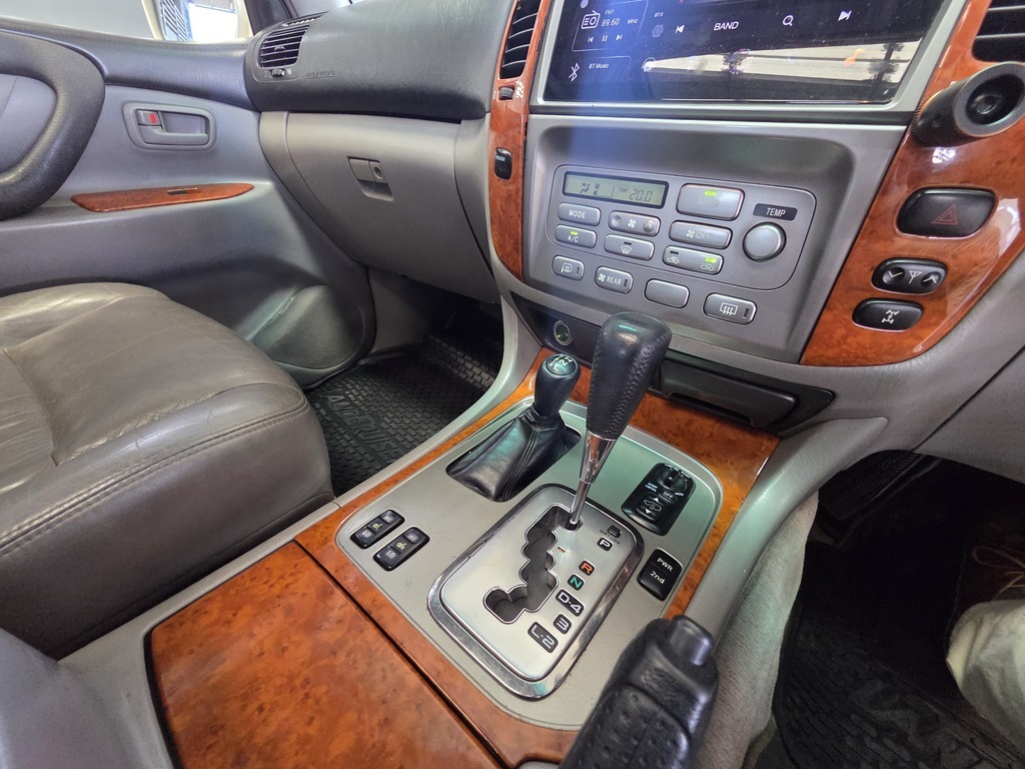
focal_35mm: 13
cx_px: 512
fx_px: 385
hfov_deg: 106.2
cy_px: 384
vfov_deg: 89.9
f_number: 2.2
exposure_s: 1/50
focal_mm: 2.2
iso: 1250
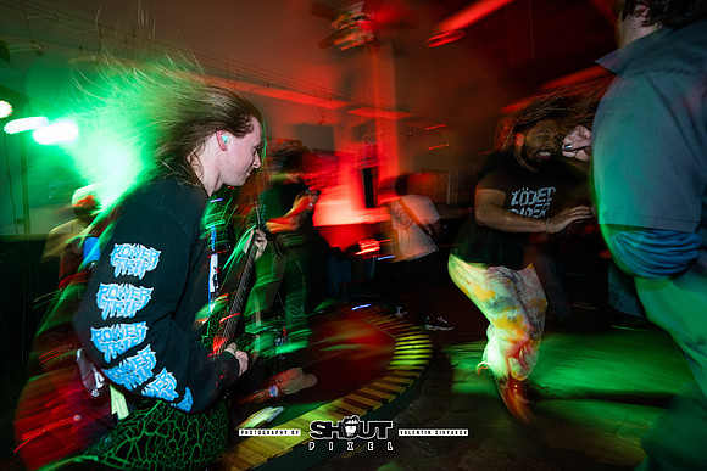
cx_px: 333
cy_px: 218
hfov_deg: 98.5
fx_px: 304
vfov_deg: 75.5
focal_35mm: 15
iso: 800
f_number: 2.8
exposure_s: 1/13
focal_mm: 14
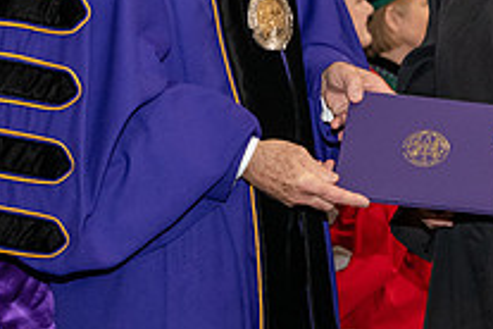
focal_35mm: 196
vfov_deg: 7.0
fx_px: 2684
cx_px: 341
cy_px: -30
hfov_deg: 10.5
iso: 2500
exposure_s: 1/200
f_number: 5
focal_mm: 70
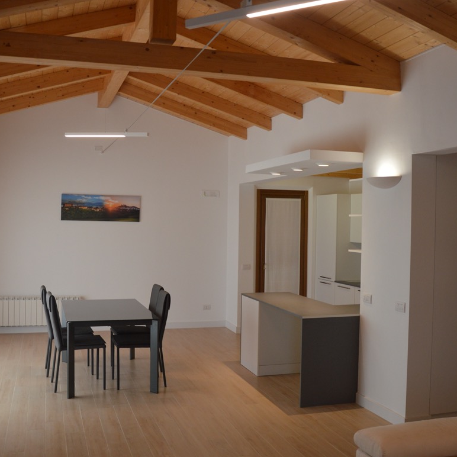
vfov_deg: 43.9
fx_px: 568
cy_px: 223
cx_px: 228
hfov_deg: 43.9
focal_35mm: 38
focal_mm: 18
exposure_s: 1/100
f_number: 4
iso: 400
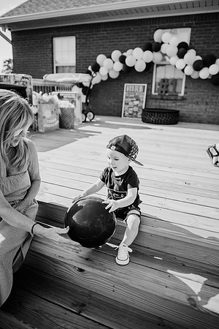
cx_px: 110
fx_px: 219
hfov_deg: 53.1
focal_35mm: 24
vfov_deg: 73.7
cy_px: 164
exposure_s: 1/2000
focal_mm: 24
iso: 100
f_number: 2.2
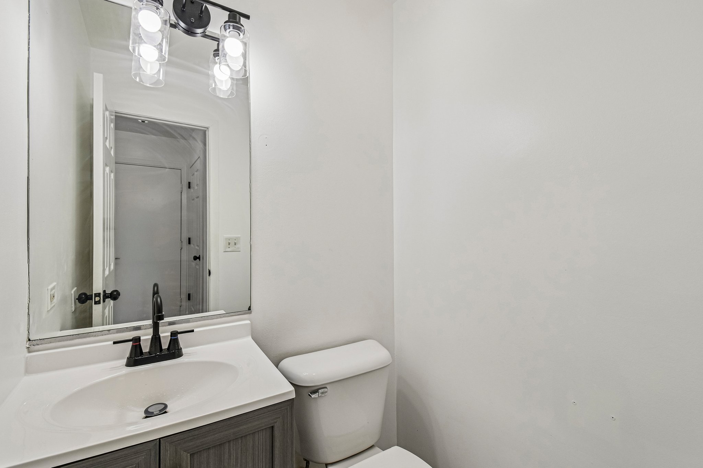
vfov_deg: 77.3
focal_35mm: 15
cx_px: 352
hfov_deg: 100.4
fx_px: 293
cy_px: 234
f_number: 8
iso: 100
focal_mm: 10
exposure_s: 1/20
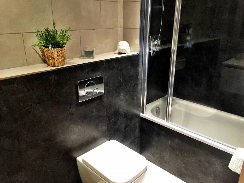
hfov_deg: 61.7
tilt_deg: -19.5
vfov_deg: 48.2
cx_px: 122
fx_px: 204
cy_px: 92
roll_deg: -0.7
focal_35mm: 29
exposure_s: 1/20
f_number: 2.2
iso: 250
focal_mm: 4.15
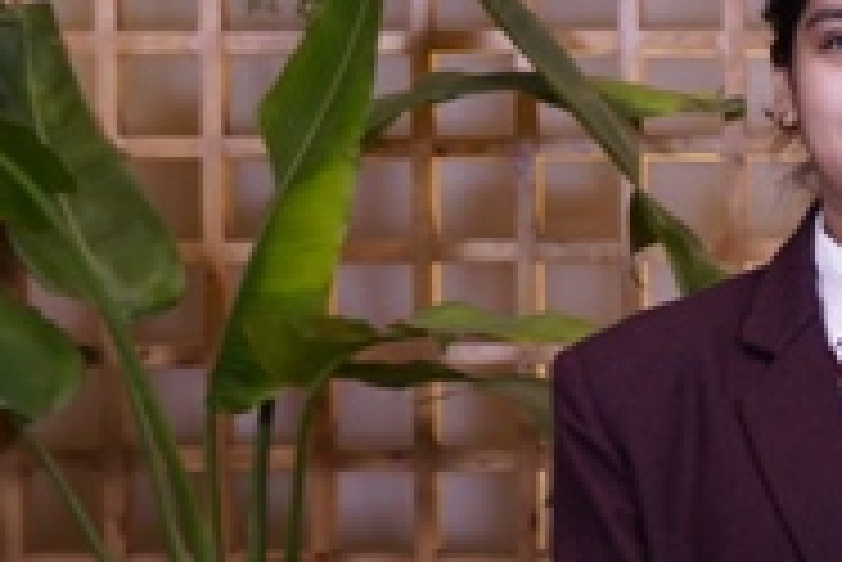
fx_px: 2575
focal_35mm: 110
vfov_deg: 12.5
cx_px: 905
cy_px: 393
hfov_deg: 18.0
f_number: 5
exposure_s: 1/125
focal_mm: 31
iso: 500
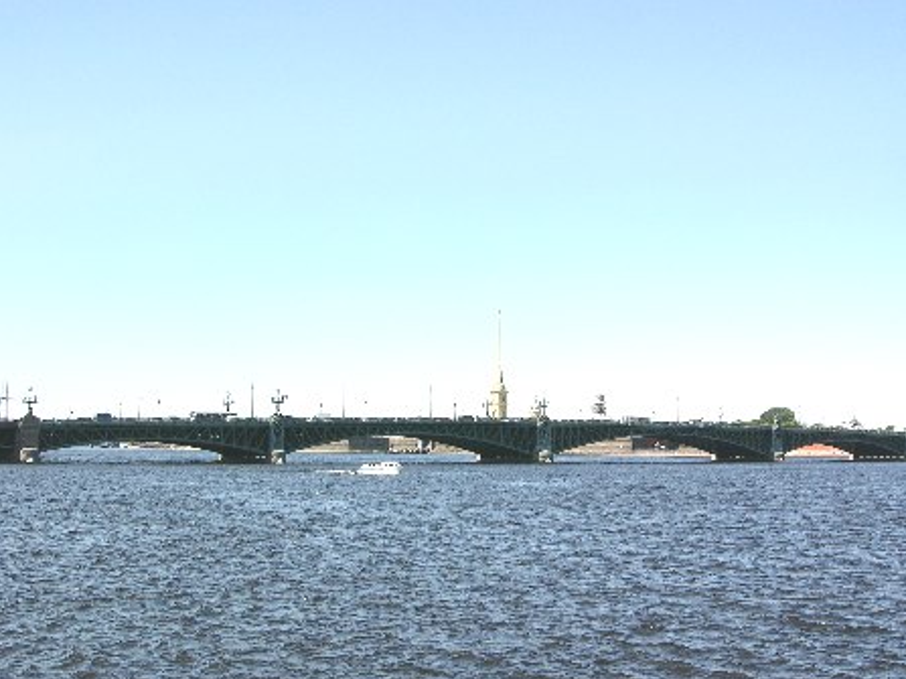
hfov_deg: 41.2
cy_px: 397
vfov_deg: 31.4
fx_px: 1204
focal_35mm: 46
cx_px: 463
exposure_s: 1/123
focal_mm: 8.9
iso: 50
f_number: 8
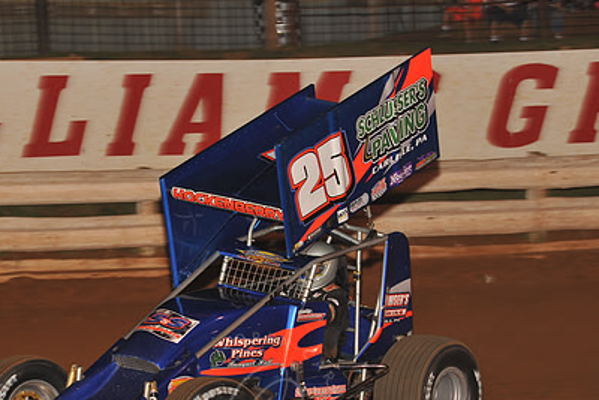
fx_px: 3495
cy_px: 285
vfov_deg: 6.5
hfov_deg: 9.8
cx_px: 256
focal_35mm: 210
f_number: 6.3
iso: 1000
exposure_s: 1/320
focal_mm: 145
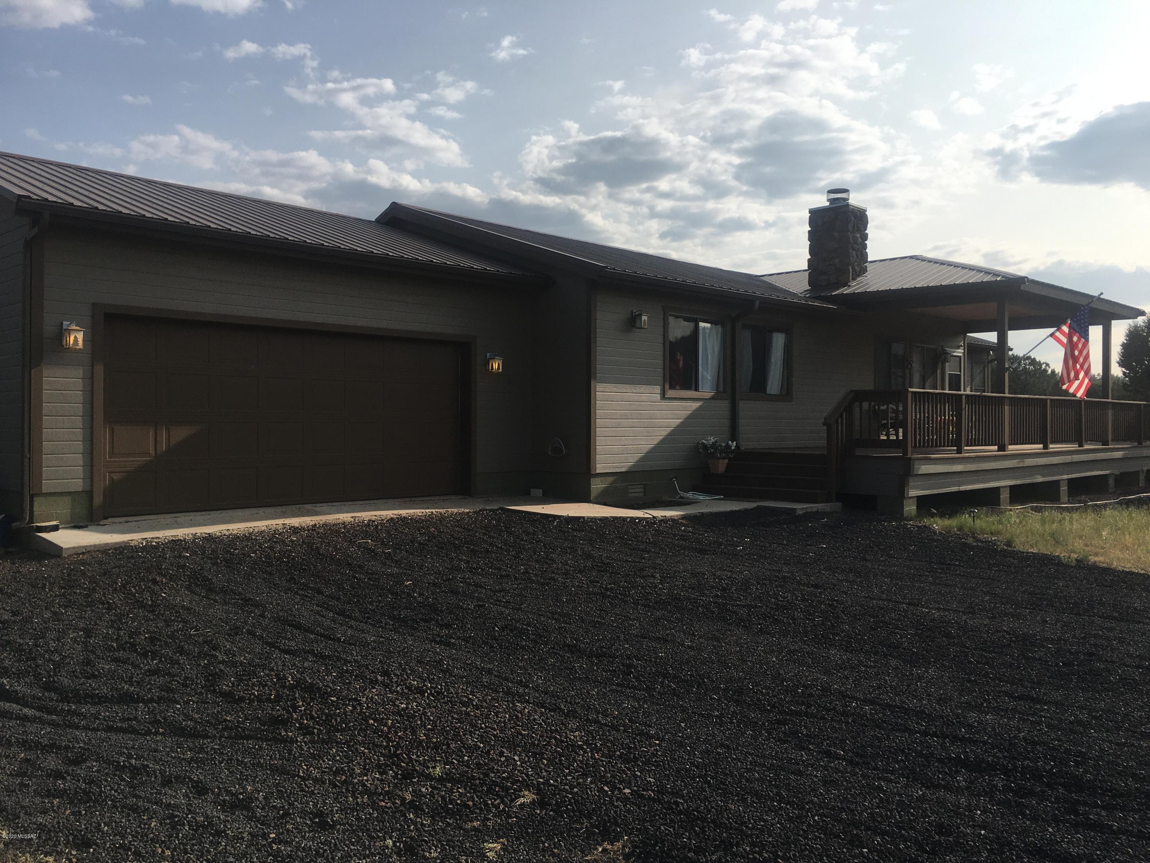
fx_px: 963
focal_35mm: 29
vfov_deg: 48.2
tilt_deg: +0.5
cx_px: 575
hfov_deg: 61.7
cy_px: 432
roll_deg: -0.6
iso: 25
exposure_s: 1/2331
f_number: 2.2
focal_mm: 4.15
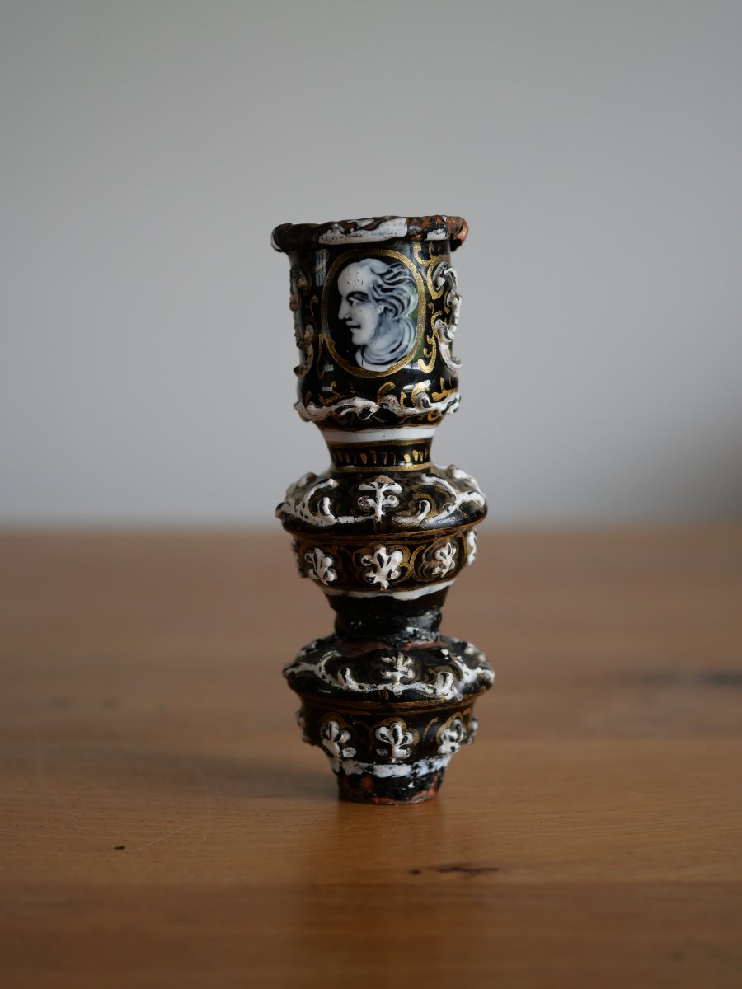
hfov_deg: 24.4
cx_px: 371
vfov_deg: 32.2
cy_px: 494
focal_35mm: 60
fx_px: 1715
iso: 320
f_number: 2.8
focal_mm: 30
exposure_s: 1/60
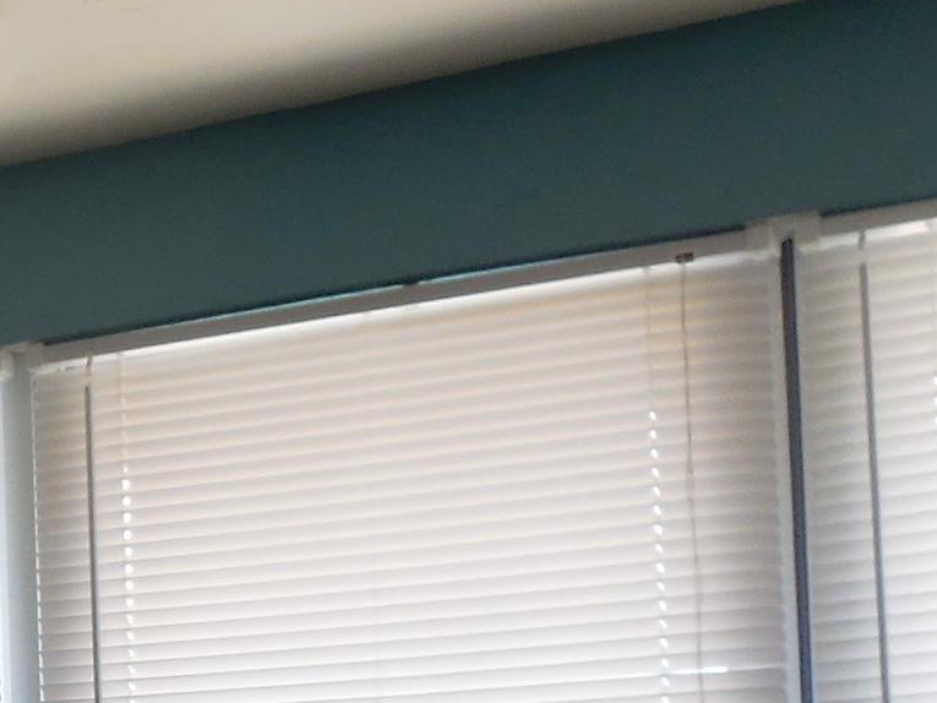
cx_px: -426
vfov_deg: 14.8
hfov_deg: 18.1
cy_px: 741
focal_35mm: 98
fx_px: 2653
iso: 125
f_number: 3.7
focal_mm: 4.5
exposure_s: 1/40
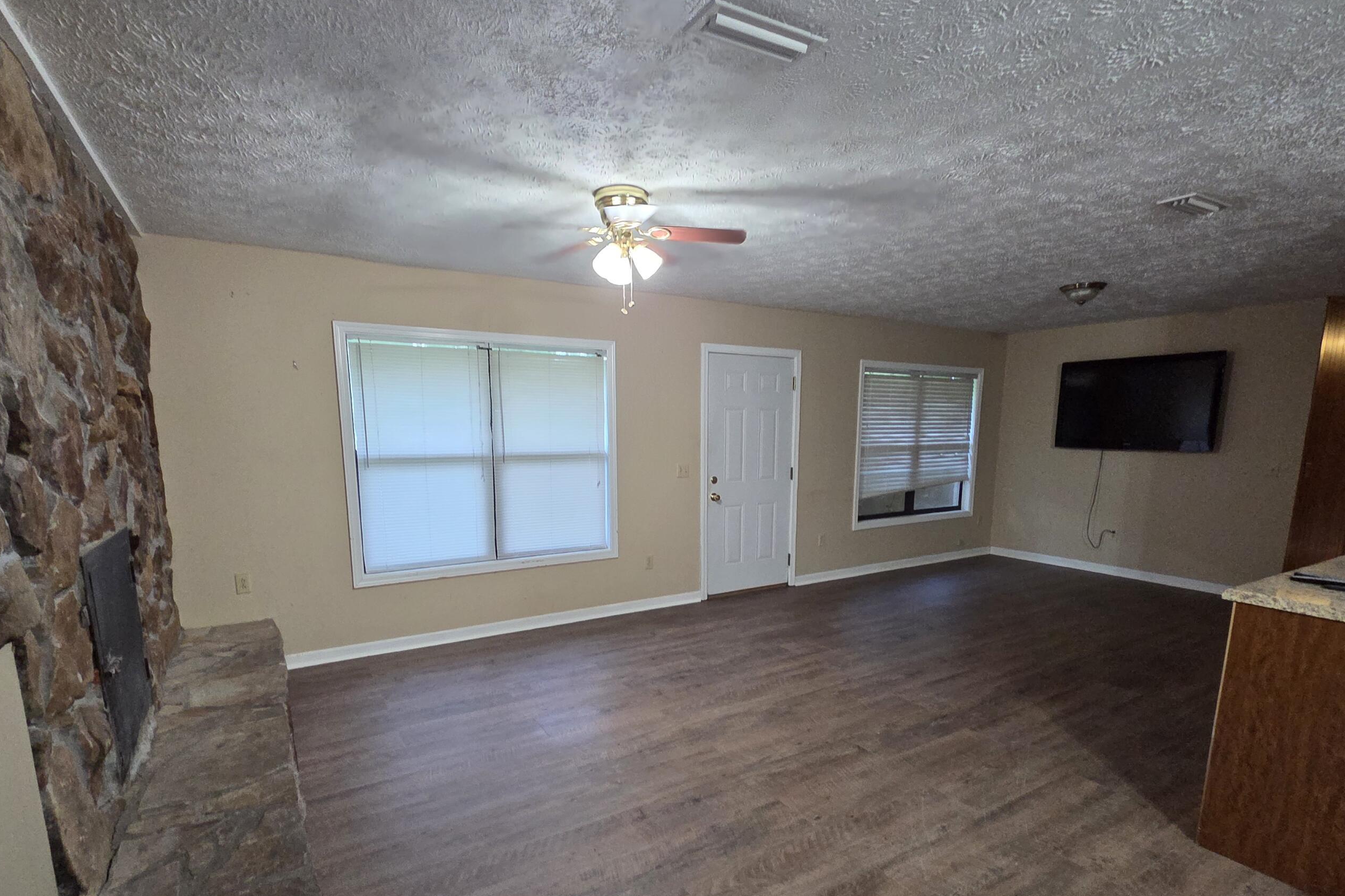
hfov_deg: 96.7
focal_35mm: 16
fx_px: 598
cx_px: 656
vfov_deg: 73.0
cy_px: 532
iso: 640
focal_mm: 2.2
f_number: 2.2
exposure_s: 1/60
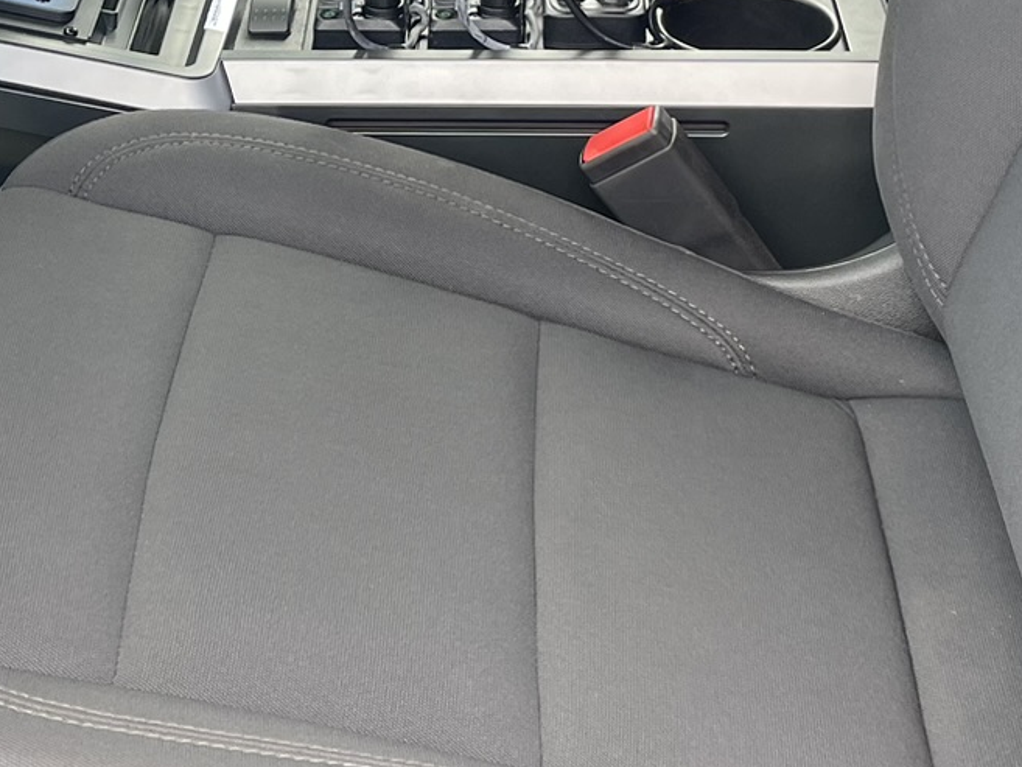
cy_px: 79
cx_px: 207
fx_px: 2392
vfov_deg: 17.9
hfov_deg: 23.8
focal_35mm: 81
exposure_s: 1/121
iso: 40
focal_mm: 4.2
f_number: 1.6
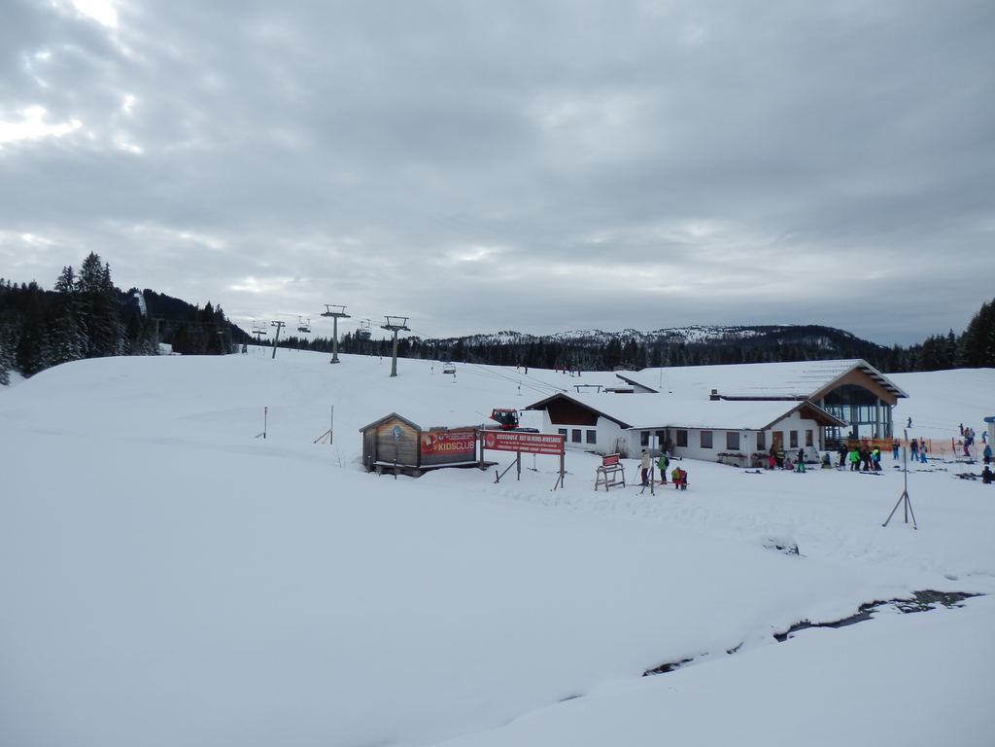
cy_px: 374
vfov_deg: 54.9
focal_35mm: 25
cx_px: 498
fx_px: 719
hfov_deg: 69.4
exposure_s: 1/160
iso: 80
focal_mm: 4.5
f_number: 8.7
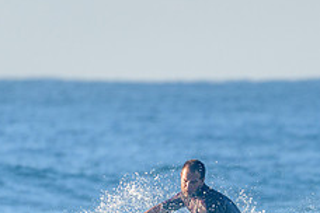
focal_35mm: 1270
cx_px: 265
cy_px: 264
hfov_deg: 1.6
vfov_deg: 1.1
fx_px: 11288
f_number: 5.6
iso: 360
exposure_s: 1/2000
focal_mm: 500
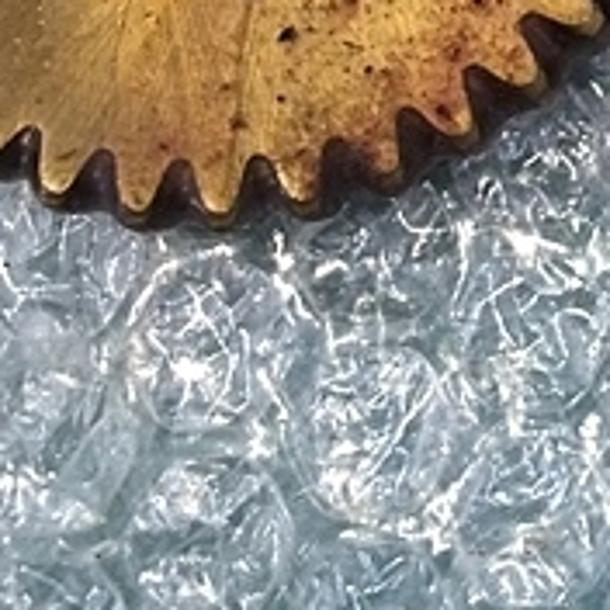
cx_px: 804
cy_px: -198
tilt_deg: -79.3
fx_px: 1854
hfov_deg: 17.5
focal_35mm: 93
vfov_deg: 17.5
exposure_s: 1/30
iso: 100
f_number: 2.2
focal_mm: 4.15
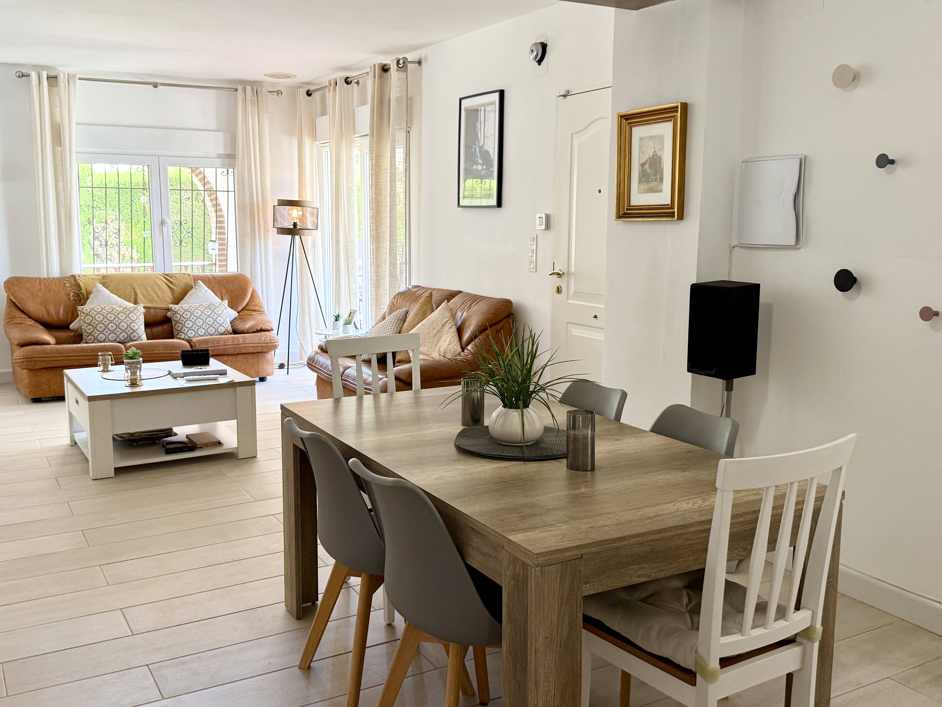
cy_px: 341
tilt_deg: -7.6
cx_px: 434
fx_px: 898
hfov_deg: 55.3
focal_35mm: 33
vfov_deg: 42.9
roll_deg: -0.9
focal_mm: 6.76
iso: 125
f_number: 1.78
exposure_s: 1/50
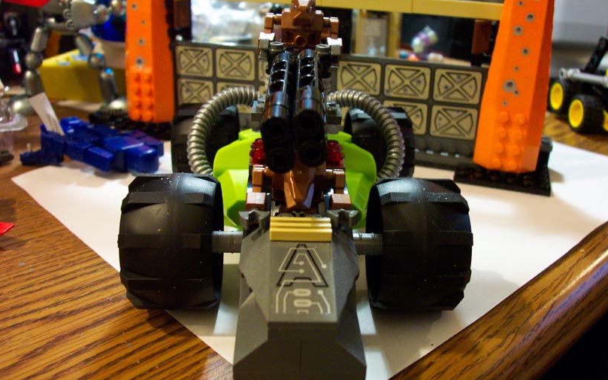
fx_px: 596
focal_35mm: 36
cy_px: 199
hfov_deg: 54.0
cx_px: 302
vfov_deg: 35.3
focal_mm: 7.5
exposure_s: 1/8
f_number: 2.8
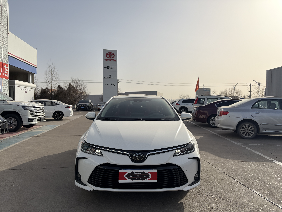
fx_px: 212
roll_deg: +0.8
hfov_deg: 67.3
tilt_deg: -1.0
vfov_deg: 53.1
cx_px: 141
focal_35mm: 26
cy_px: 106
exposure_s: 1/3831
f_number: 1.6
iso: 64
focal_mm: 5.96
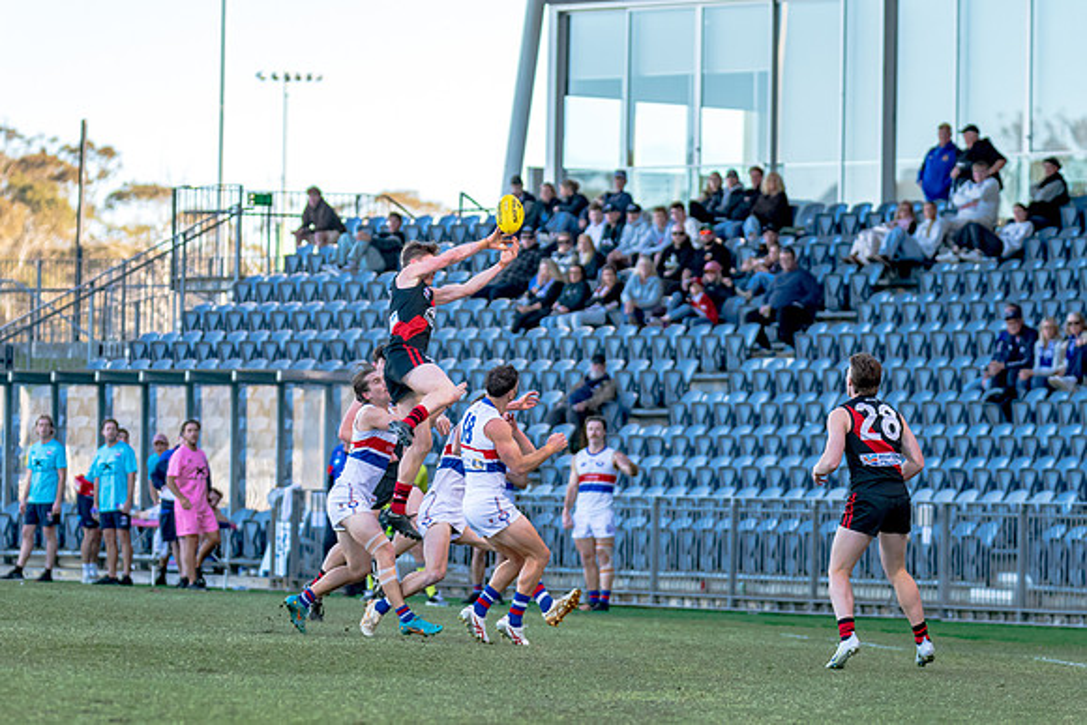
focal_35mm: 264
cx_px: 473
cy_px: 401
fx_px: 7979
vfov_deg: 5.2
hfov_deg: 7.8
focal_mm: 210
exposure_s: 1/1600
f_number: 4
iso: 1250
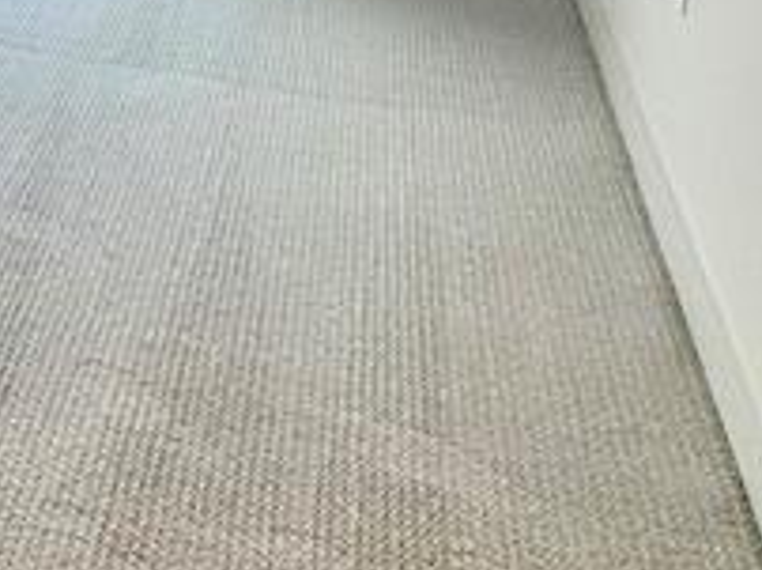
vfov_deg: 18.7
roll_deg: +1.0
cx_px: -502
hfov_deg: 21.2
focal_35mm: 71
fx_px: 1561
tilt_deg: -9.5
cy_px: -238
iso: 40
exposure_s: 1/191
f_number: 2.2
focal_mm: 2.22
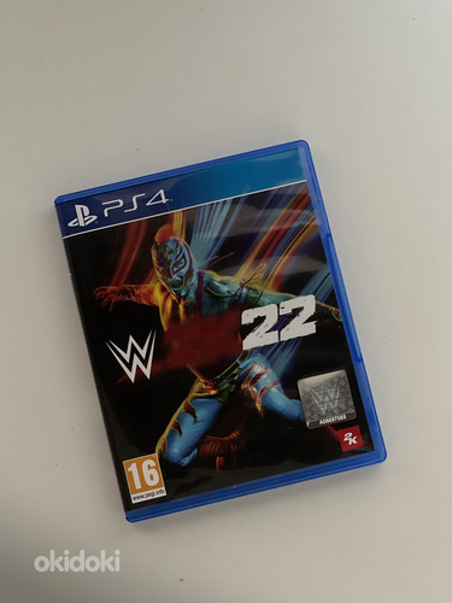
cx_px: 226
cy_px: 302
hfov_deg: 19.1
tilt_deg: -81.6
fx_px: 1341
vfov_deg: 25.3
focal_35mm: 77
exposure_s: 1/30
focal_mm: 9
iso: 400
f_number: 2.8
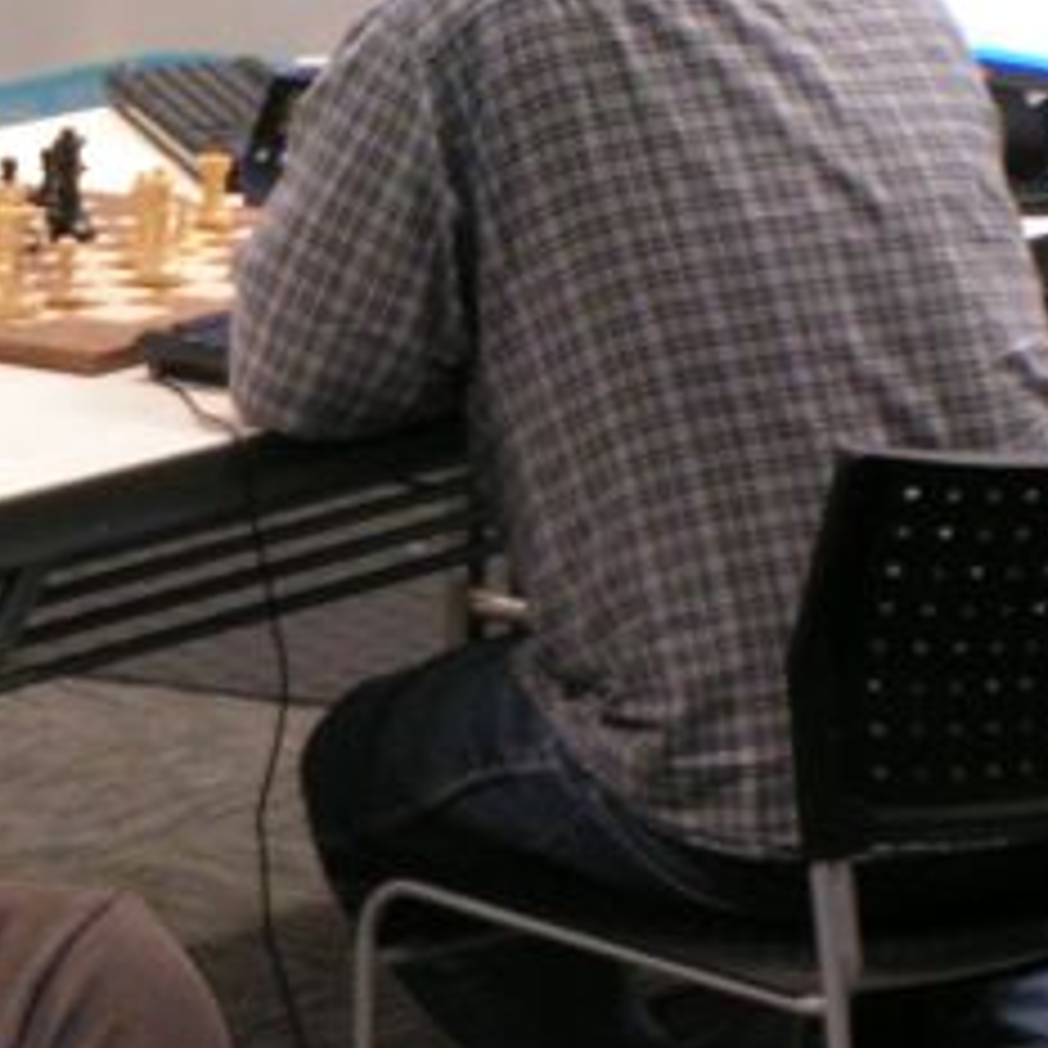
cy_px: 963
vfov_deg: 7.6
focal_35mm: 231
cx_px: -288
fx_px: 7912
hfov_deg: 7.5
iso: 200
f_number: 3.5
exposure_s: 1/13
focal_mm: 14.5
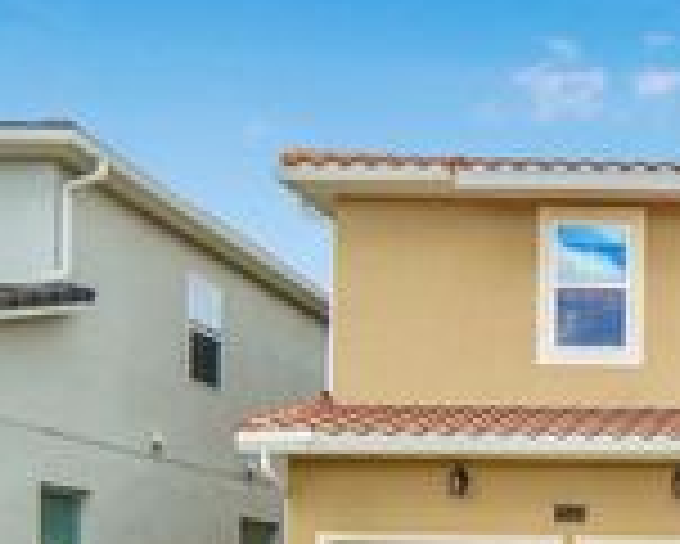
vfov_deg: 24.8
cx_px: 865
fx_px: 1128
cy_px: 636
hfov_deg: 28.2
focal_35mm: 56
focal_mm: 12
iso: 2000
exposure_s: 1/1600
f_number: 8
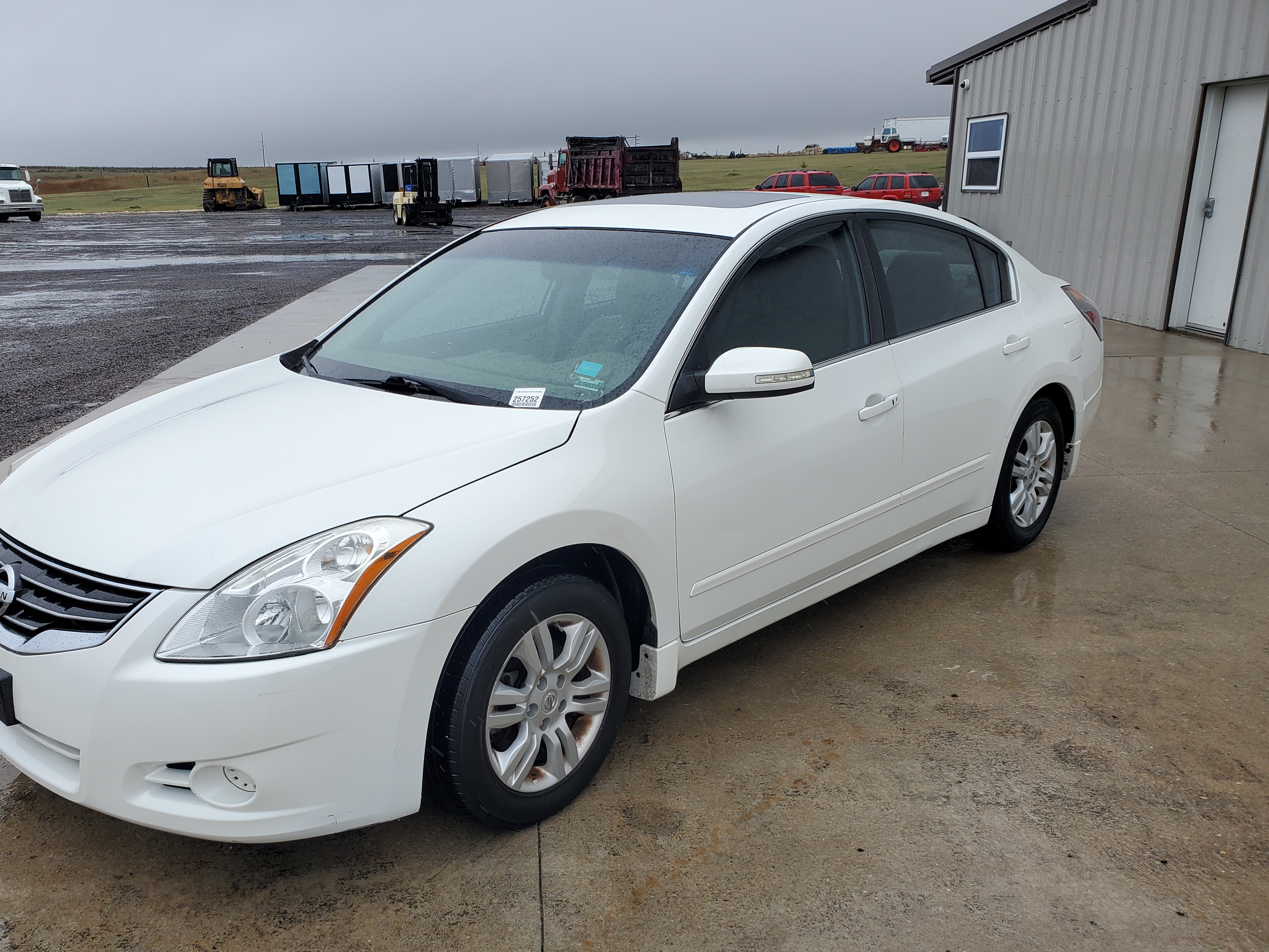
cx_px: 577
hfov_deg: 61.6
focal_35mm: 29
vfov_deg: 48.1
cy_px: 527
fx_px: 1063
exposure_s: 1/441
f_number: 2.4
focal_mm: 4.3
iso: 50
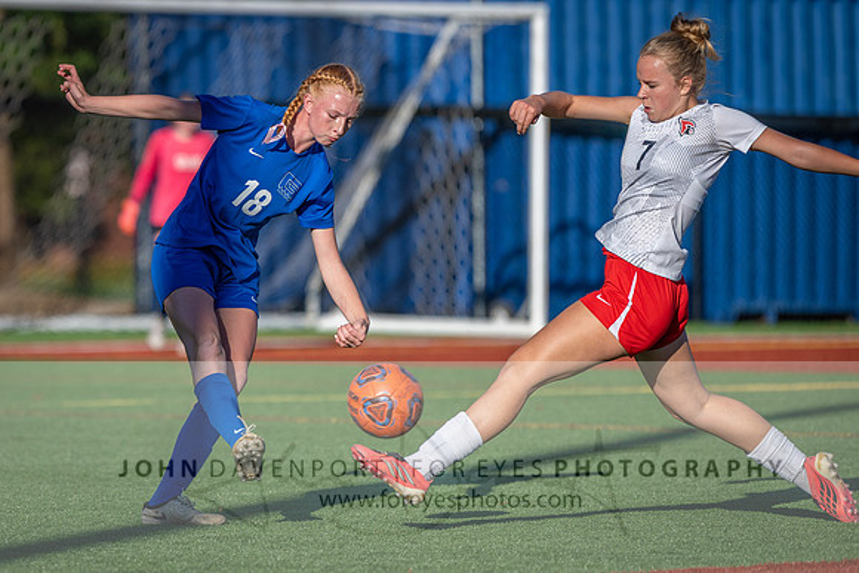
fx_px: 7720
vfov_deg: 4.3
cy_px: 289
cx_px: 189
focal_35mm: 323
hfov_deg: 6.4
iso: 200
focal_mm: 200
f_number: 2.8
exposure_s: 1/3200
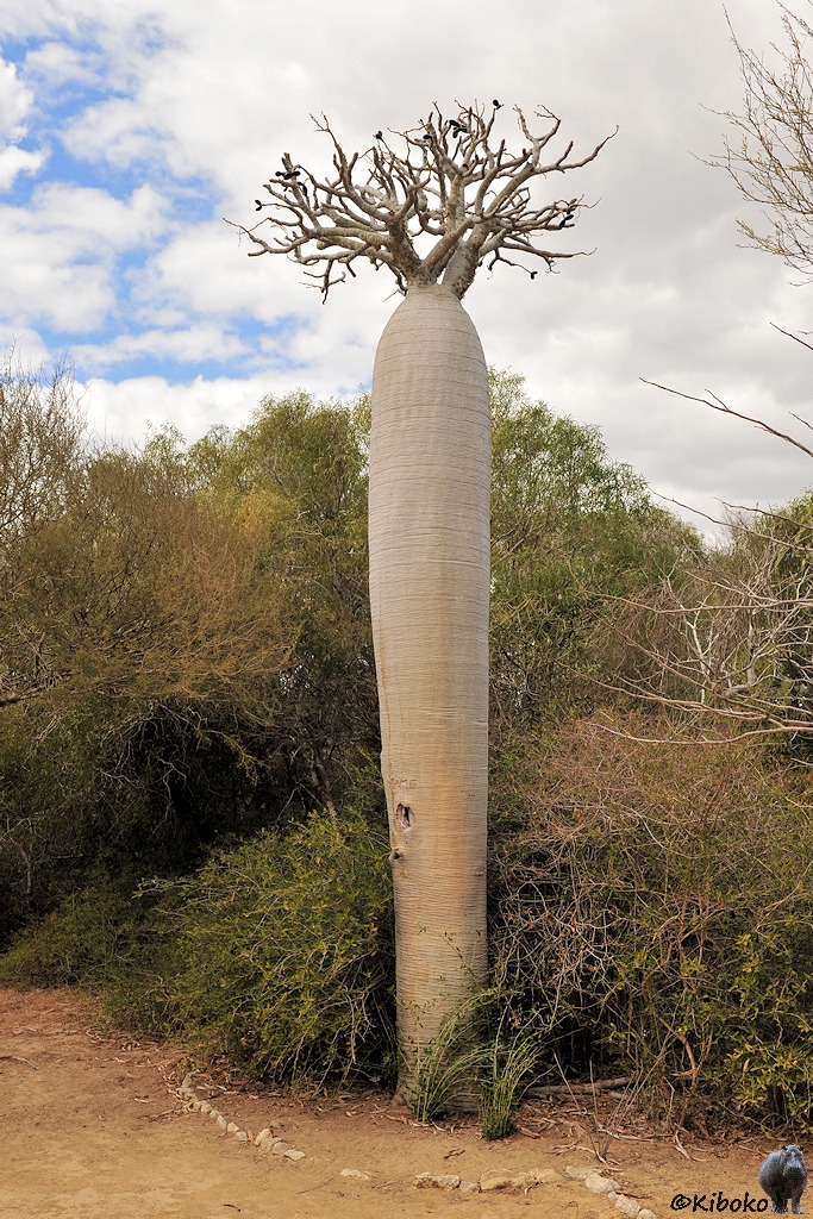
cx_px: 406
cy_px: 610
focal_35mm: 35
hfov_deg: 37.9
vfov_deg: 54.4
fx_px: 1185
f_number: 11
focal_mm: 35
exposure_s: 1/640
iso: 400
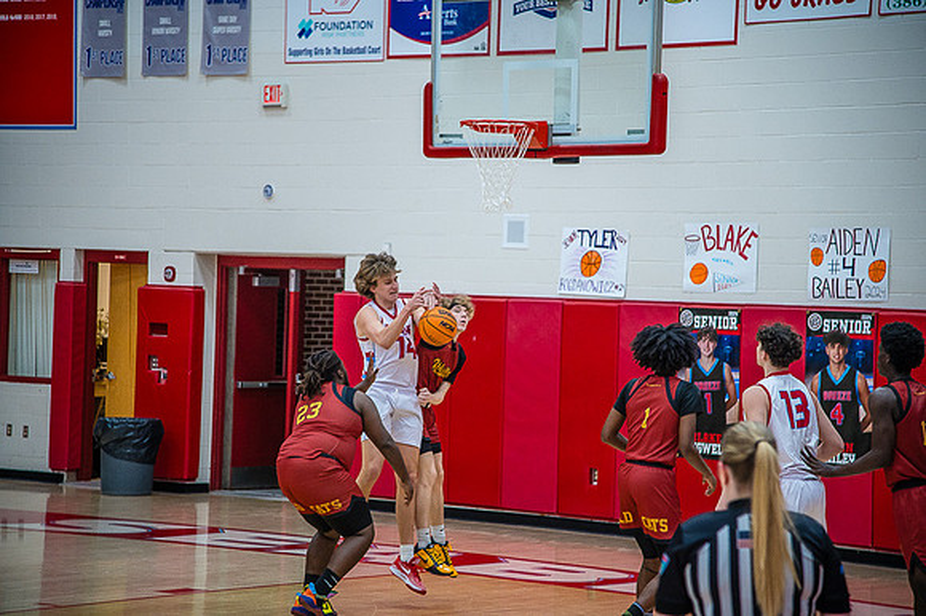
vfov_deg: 12.2
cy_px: 308
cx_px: 463
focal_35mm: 112
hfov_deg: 18.3
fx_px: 2879
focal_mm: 112
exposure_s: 1/320
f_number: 4
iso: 2000
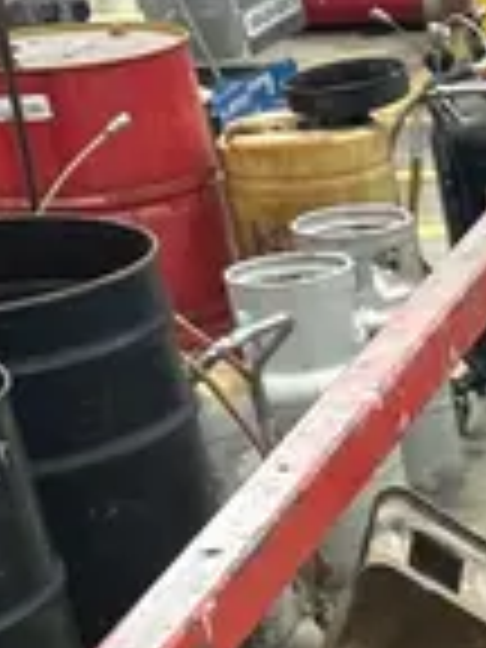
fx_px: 2471
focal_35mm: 132
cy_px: 1204
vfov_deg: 13.3
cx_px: 1066
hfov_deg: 10.1
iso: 200
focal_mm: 5.7
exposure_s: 1/60
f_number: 1.5
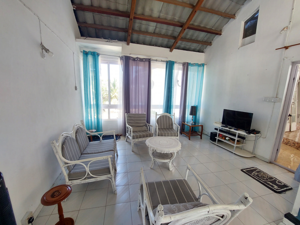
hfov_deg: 106.2
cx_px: 150
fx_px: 113
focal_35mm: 13
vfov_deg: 89.9
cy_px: 112
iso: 100
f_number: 2.2
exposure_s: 1/50
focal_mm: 1.74
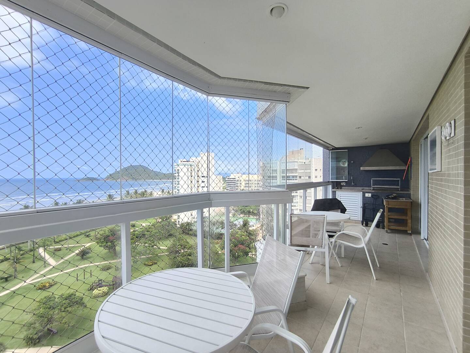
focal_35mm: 16
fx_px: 217
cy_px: 176
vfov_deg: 78.1
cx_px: 235
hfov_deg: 94.5
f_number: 2.2
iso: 50
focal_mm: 1.65
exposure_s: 1/515
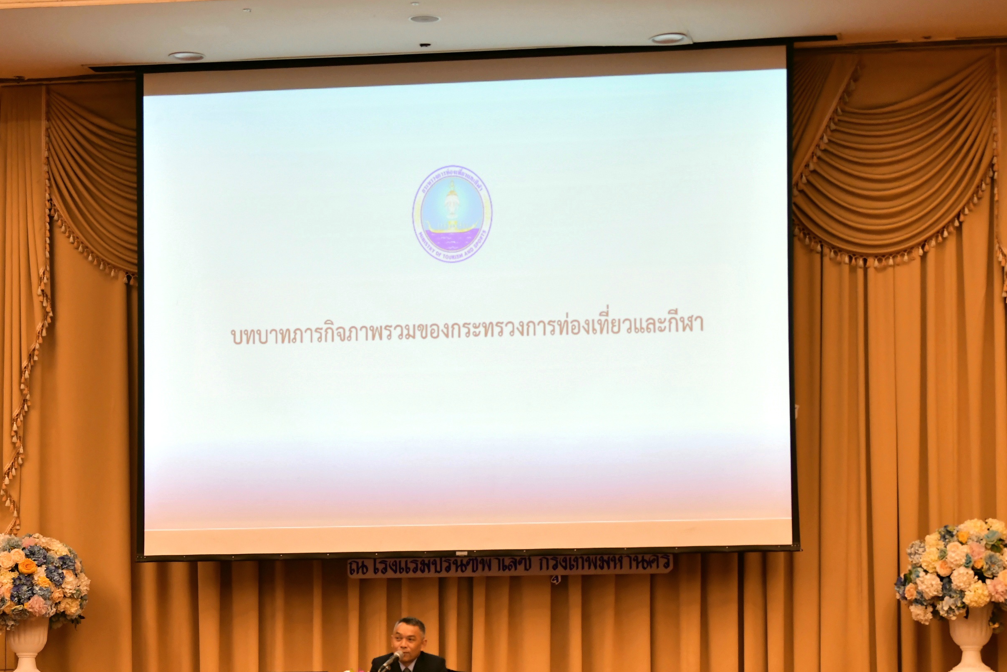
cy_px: 565
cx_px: 420
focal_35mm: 119
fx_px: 3329
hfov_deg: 17.2
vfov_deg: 11.5
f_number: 2.8
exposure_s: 1/125
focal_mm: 70
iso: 2000
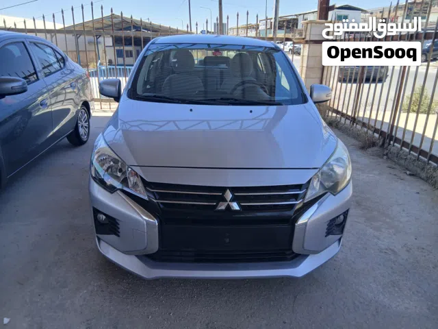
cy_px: 164
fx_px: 329
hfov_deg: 67.3
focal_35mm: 26
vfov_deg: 53.1
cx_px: 219
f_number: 1.8
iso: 20
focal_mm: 3.98
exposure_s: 1/155
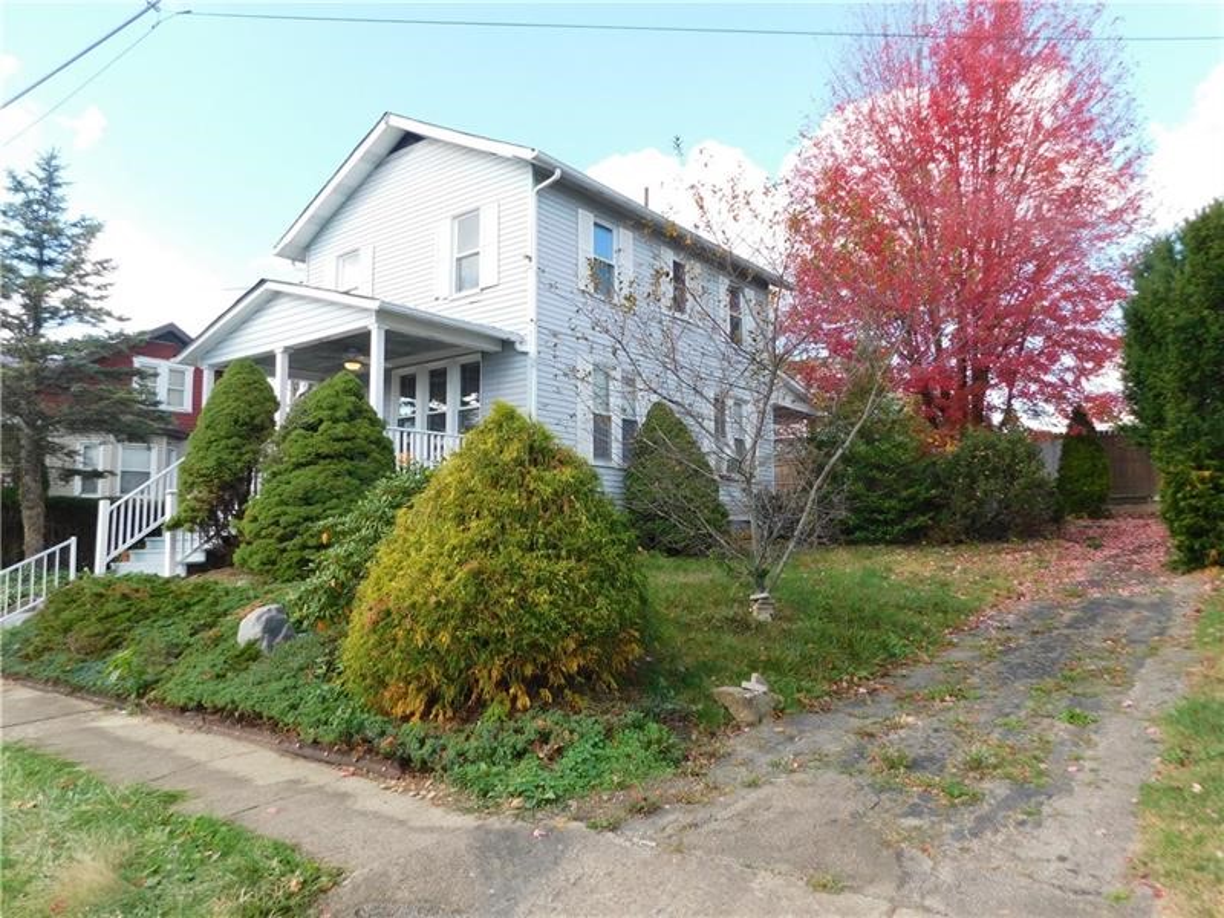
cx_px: 612
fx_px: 849
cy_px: 459
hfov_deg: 71.6
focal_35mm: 24
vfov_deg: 56.8
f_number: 3
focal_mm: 4.1
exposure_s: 1/320
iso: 125
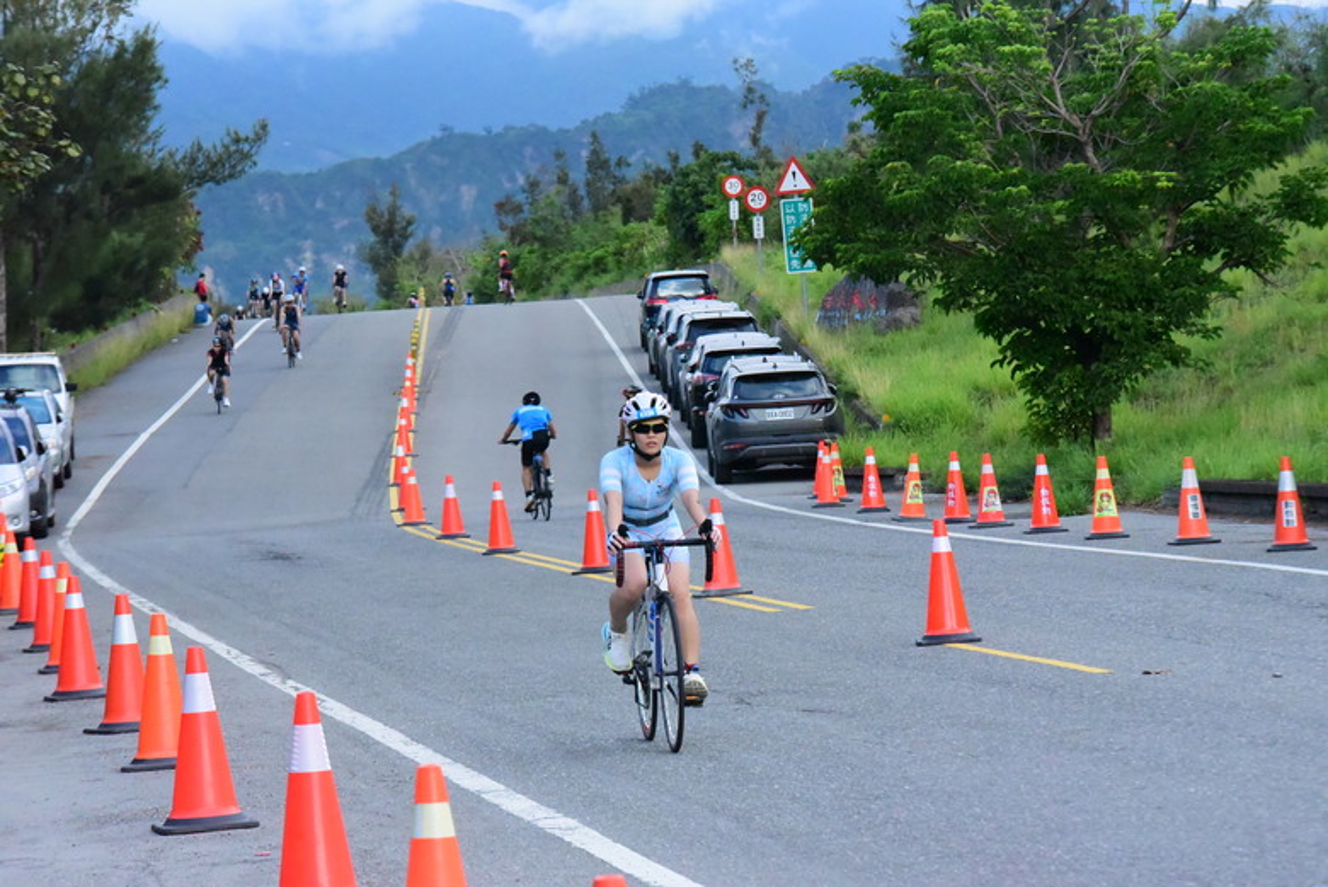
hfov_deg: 12.4
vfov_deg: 8.3
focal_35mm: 165
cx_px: 664
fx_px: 6090
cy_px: 444
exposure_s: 1/4000
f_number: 11
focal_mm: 165
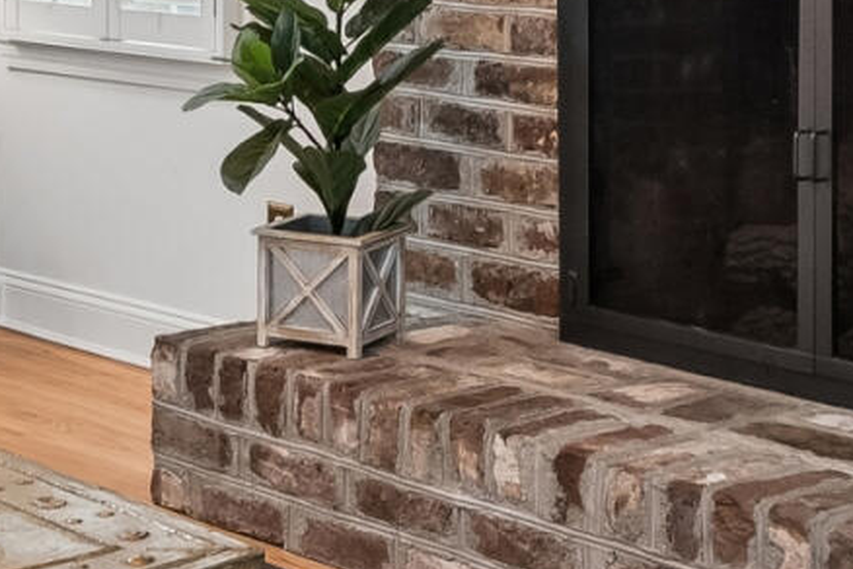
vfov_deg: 13.7
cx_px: 216
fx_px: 2274
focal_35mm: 96
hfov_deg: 21.1
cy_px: -170
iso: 320
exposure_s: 1/15
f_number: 8
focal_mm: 14
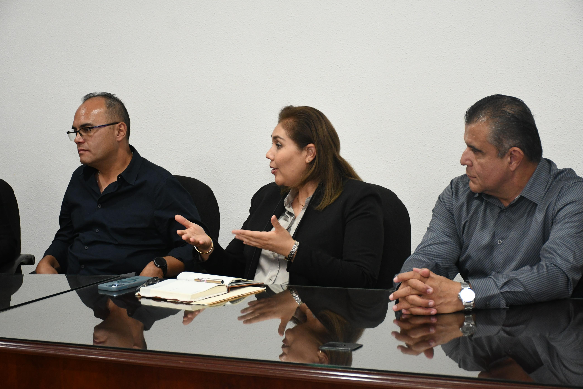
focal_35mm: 78
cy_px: 194
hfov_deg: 26.0
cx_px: 292
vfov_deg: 17.5
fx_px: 1263
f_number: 4.8
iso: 2500
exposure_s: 1/100
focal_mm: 52
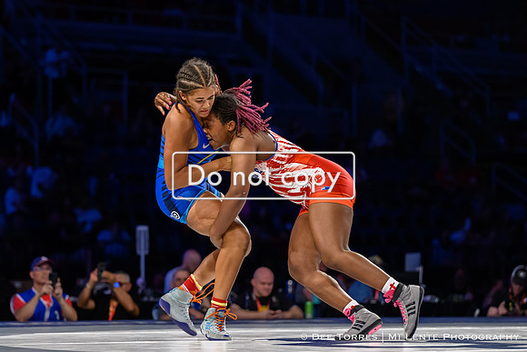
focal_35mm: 147
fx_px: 2146
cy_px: 221
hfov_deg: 14.0
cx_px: 242
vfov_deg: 9.4
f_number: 2.8
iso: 4000
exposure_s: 1/800
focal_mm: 110
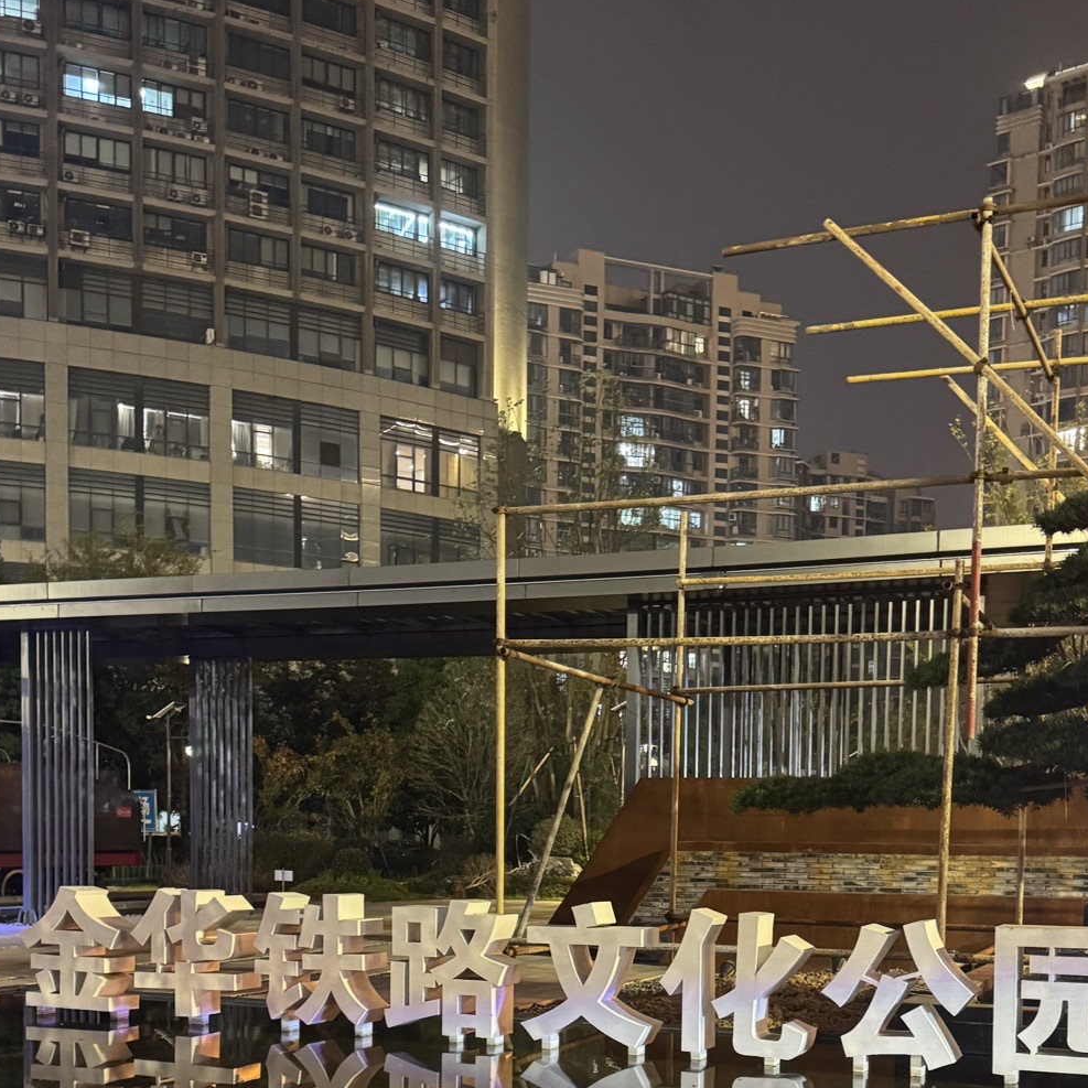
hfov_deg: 39.1
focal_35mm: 43
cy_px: 920
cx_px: 620
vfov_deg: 37.3
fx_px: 1529
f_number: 1.78
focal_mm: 6.76
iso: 800
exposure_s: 1/25
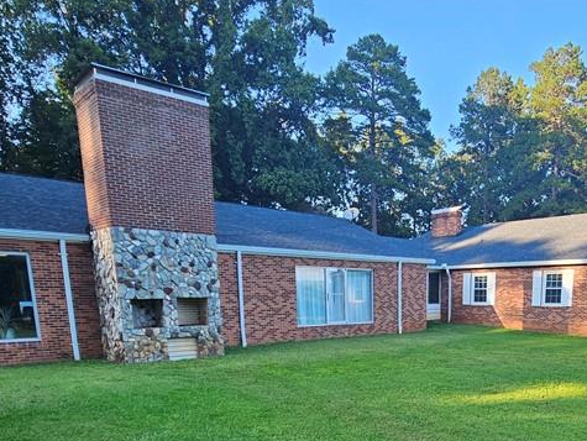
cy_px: 408
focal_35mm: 28
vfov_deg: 44.7
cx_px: 405
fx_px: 475
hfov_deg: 61.4
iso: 50
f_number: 2.2
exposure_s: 1/219
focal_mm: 2.2
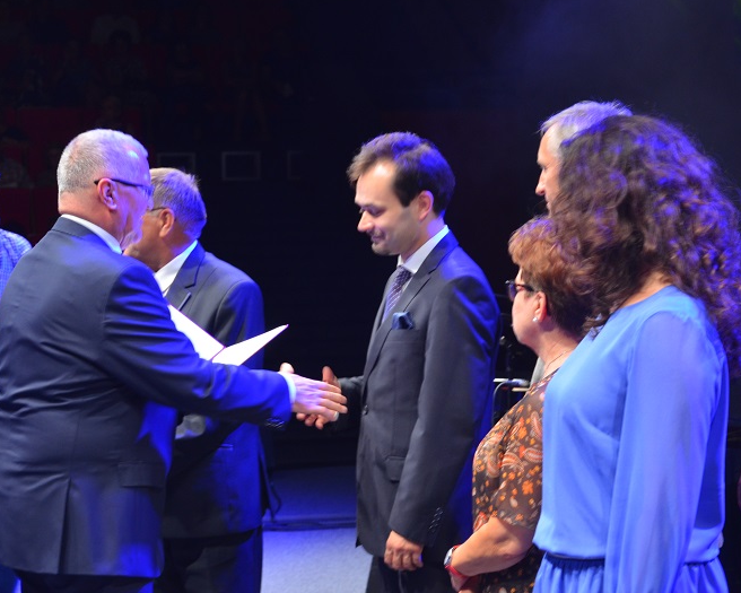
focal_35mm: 89
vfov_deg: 17.3
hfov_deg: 21.5
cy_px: 295
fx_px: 1952
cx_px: 337
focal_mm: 52
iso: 1000
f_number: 5
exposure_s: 1/30
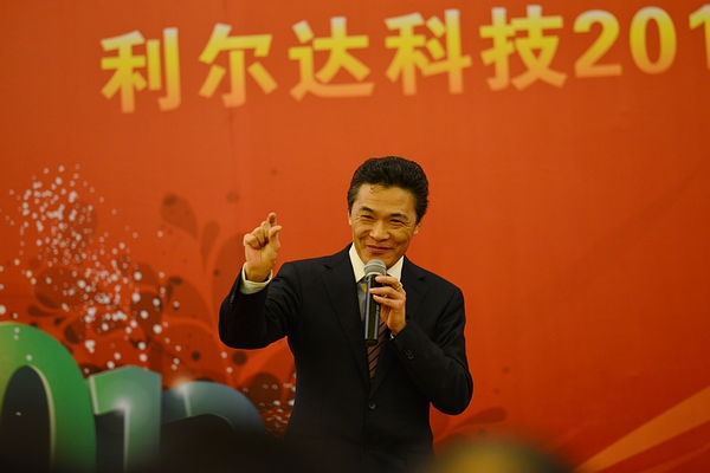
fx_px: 3747
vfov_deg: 7.2
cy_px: 236
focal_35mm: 190
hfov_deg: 10.8
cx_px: 355
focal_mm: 190
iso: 1600
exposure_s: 1/125
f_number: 3.2
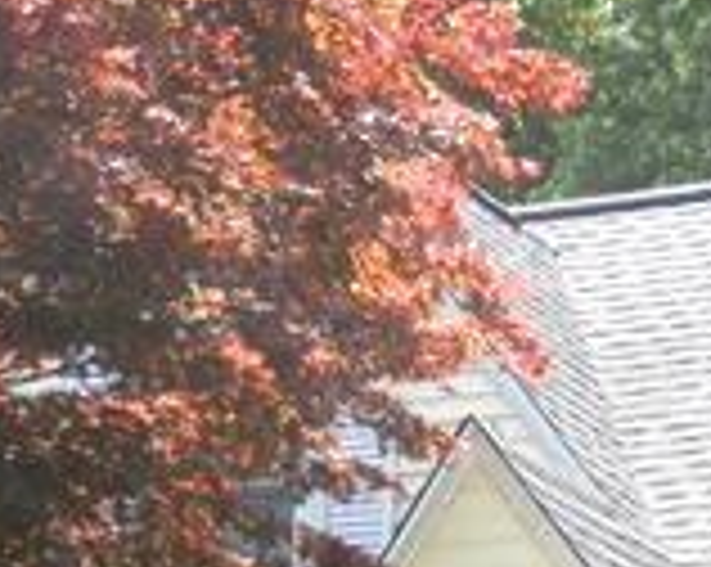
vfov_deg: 8.4
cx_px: 598
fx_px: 3741
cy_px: 1008
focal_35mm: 178
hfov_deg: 10.8
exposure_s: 1/200
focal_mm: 8
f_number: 3.8
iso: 80
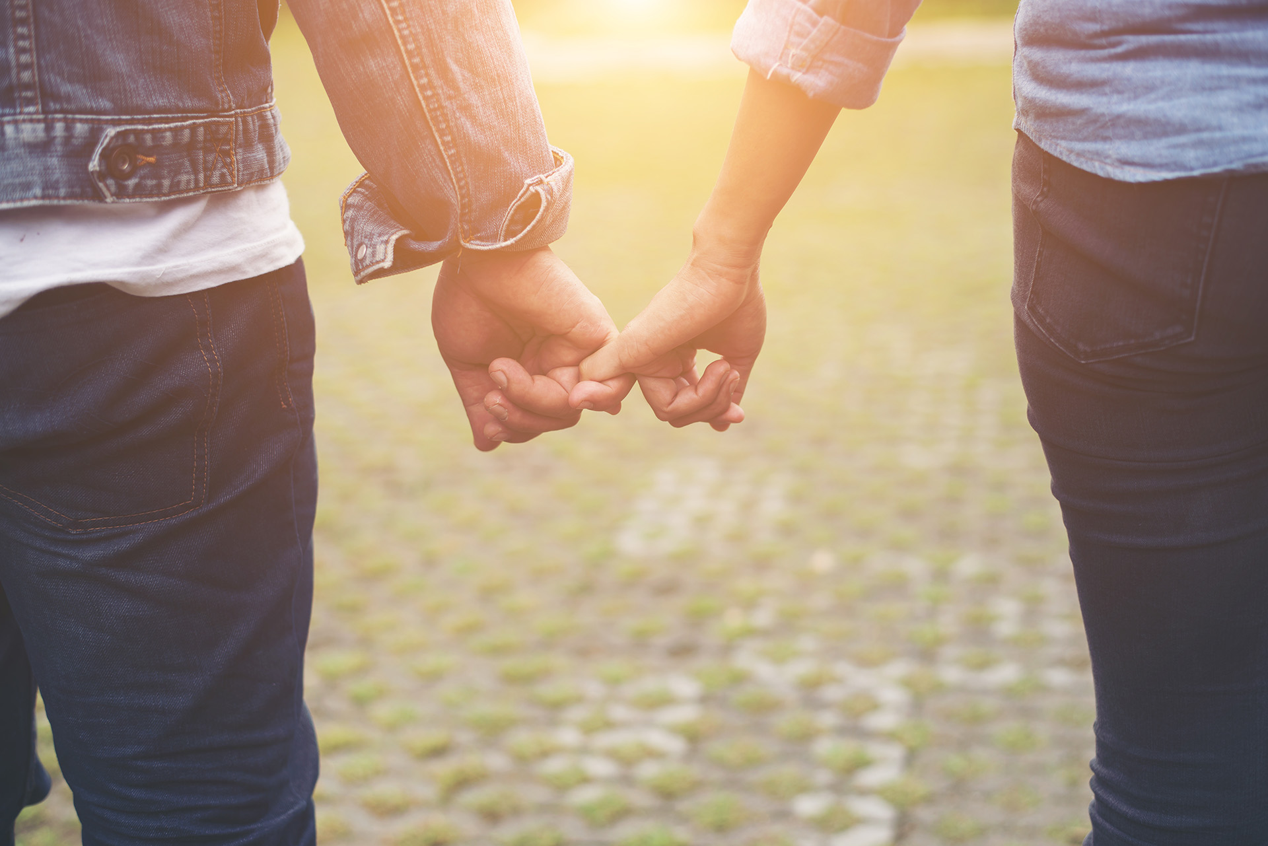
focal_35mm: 50
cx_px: 634
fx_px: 1761
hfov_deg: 39.6
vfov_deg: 27.0
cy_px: 423
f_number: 2.5
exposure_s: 1/640
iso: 160
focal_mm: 50
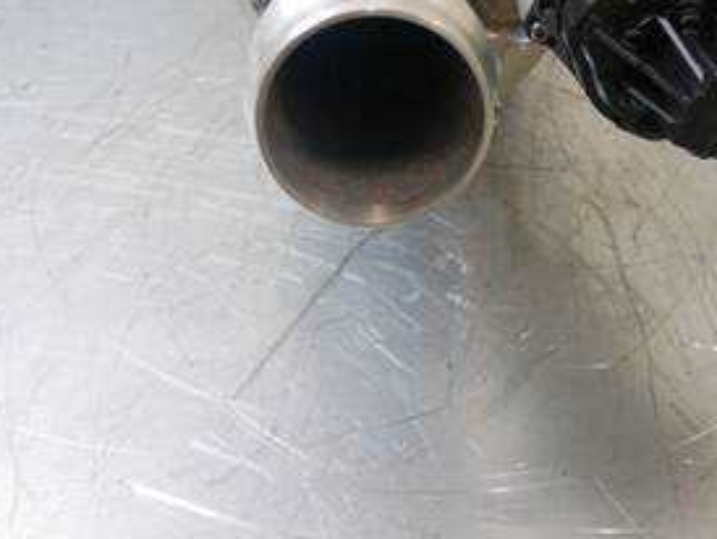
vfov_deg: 33.4
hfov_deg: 44.4
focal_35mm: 42
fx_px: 871
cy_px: 110
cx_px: 445
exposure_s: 1/60
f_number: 3.5
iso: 1250
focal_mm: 12
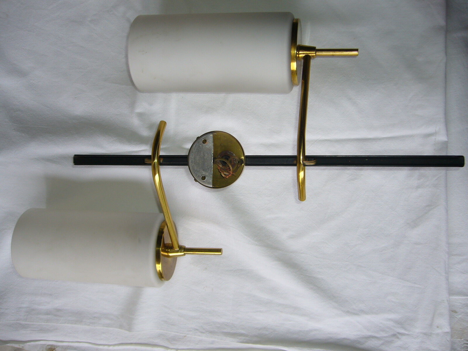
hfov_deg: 52.6
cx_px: 234
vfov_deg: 40.7
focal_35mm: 35
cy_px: 176
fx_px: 473
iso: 80
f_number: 2.8
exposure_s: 1/60
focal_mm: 5.8
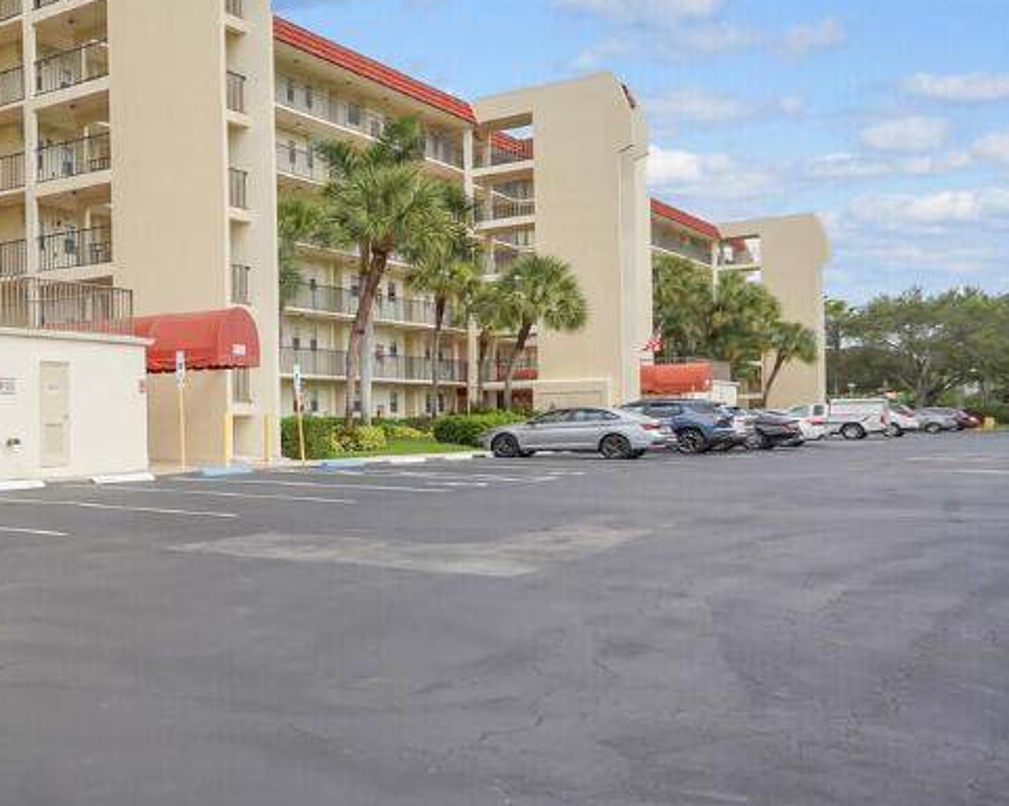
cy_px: 424
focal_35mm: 36
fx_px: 1074
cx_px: -193
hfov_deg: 38.0
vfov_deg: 41.1
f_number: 8
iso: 800
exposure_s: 1/1000
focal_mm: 16
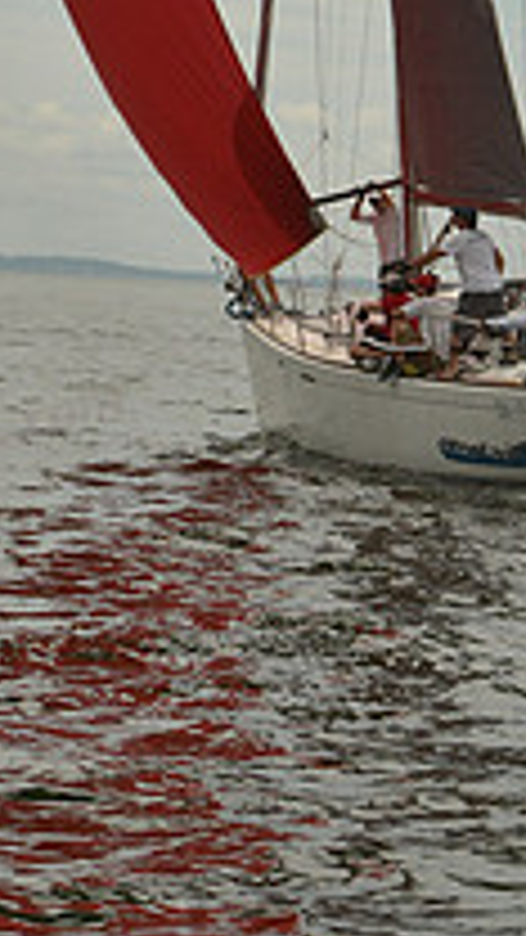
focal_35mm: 205
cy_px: -288
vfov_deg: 10.3
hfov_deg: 5.9
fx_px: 5083
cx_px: 357
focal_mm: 70
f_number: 13
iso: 320
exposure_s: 1/1000
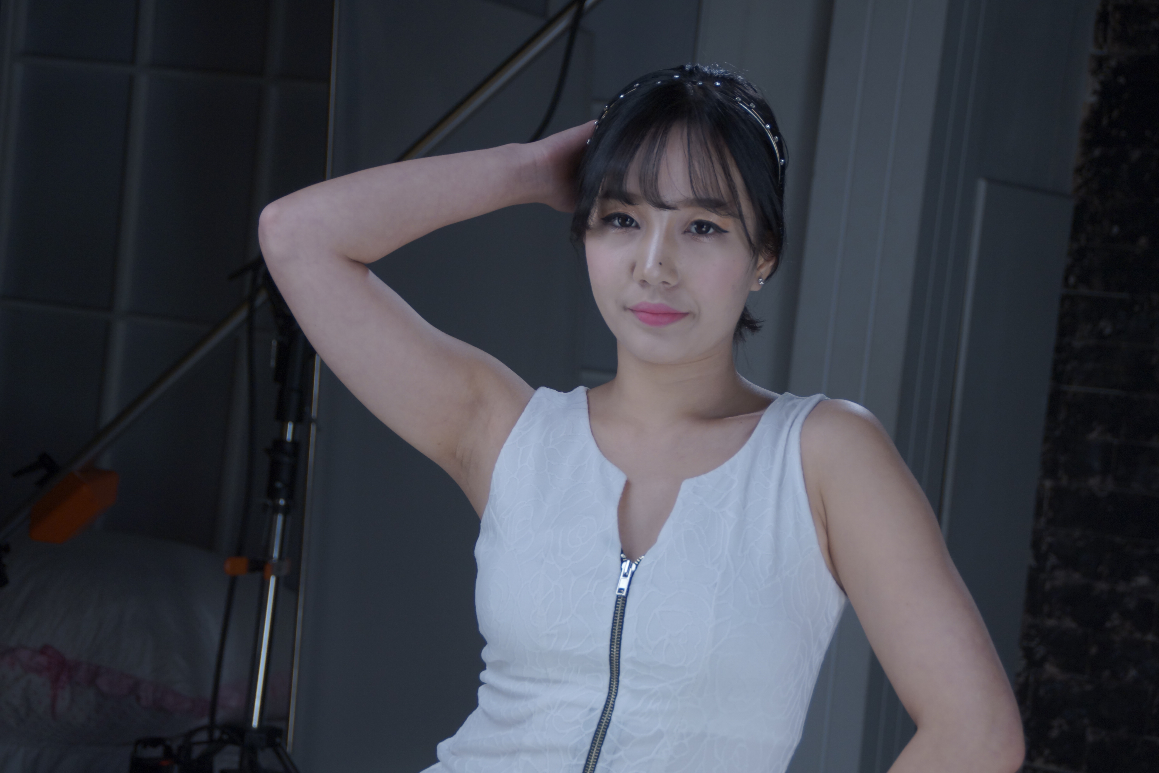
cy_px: 386
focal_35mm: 90
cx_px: 580
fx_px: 2897
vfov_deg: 15.2
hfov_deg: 22.6
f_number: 5.6
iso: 400
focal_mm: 60
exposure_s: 1/200
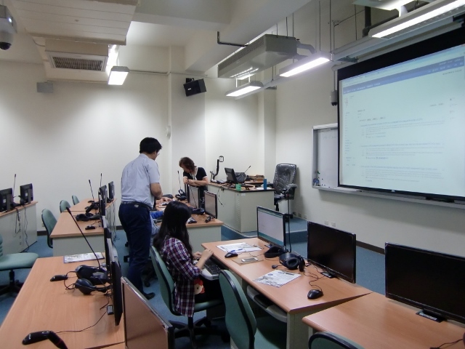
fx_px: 376
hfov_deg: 63.4
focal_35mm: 28
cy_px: 174
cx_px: 232
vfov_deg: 49.7
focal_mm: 4.9
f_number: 2.6
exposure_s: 1/60
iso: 250
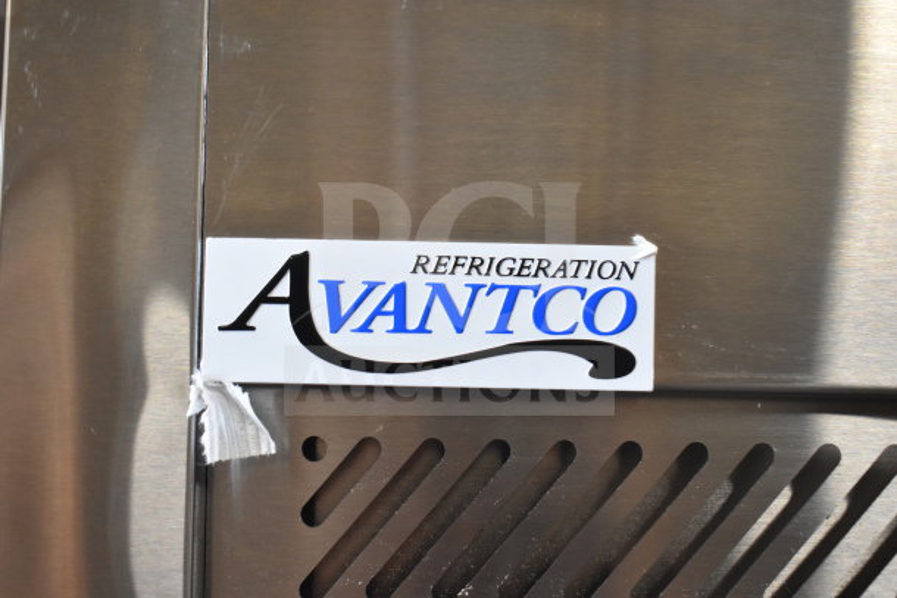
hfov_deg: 35.0
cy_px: 299
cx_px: 448
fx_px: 1420
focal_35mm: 57
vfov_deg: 23.8
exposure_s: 1/60
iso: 2000
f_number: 4.8
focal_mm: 38
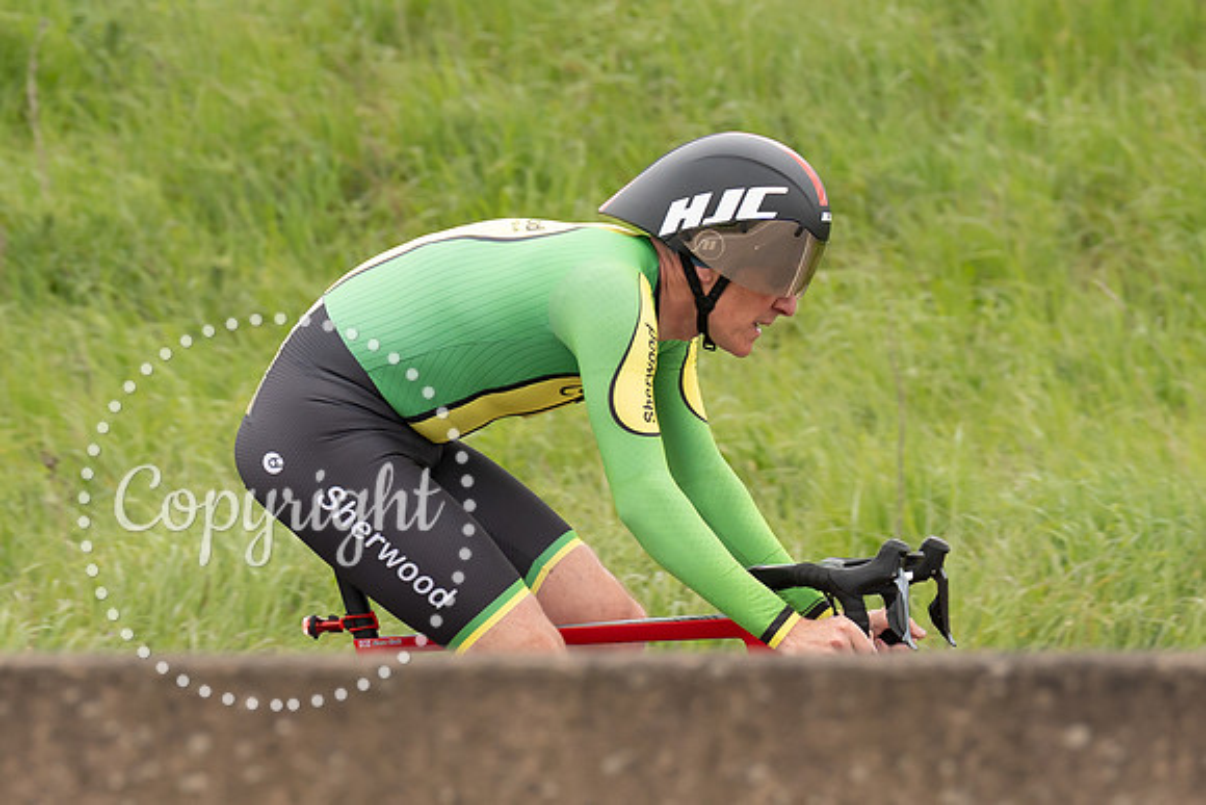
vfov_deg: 2.4
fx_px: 19017
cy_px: 342
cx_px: 693
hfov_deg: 3.6
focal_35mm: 568
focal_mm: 200
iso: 400
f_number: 4
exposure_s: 1/1000
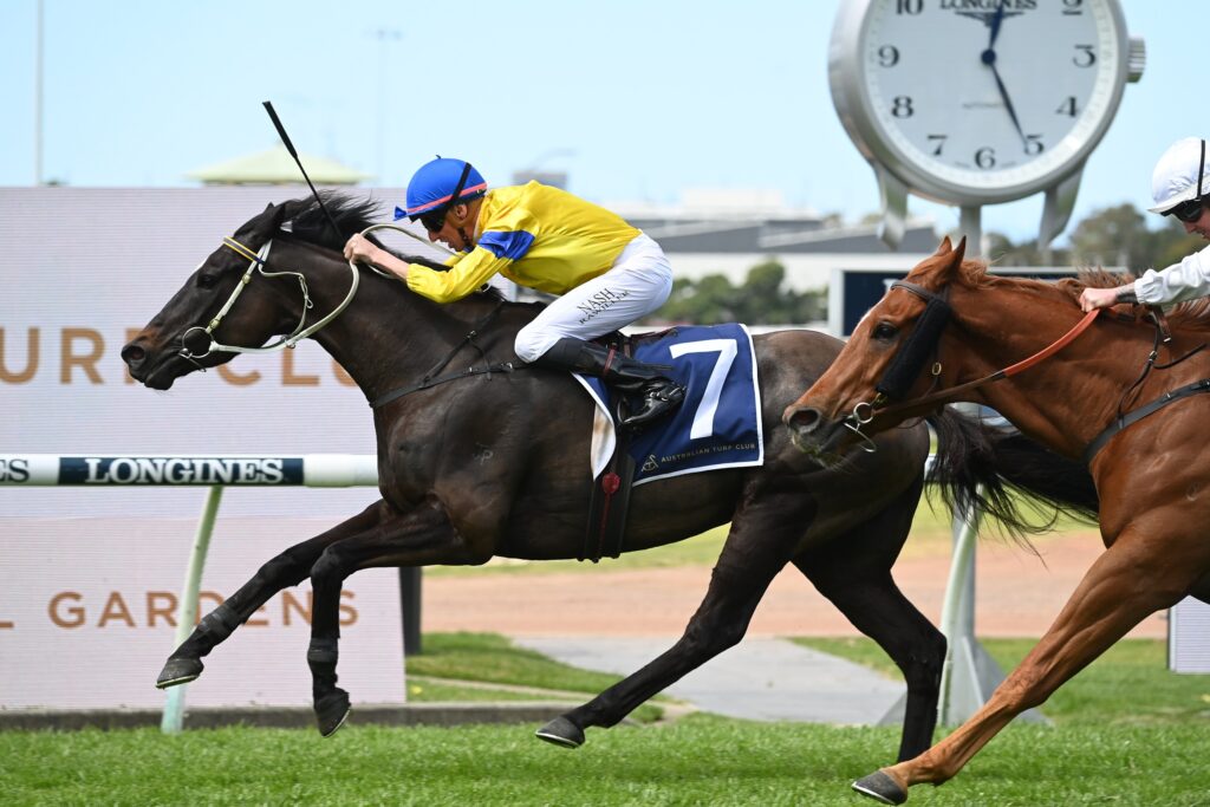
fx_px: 7059
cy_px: 404
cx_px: 605
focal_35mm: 210
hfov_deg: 9.8
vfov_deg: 6.5
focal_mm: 210
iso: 560
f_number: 5.3
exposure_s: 1/1600
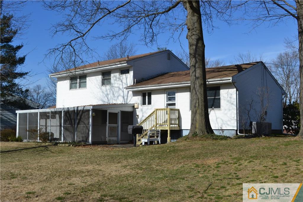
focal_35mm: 39
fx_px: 328
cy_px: 101
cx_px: 152
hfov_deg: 49.6
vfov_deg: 34.2
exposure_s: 1/320
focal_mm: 26
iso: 100
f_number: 9
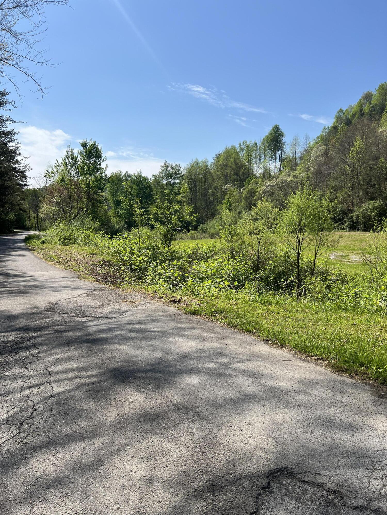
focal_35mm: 26
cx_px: 194
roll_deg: -2.5
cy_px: 258
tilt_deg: -5.3
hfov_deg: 53.1
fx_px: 388
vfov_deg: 67.3
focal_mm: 5.7
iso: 50
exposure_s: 1/5587
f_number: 1.5
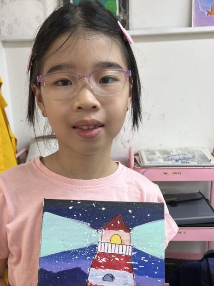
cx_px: 92
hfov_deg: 34.3
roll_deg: +2.2
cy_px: 205
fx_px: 346
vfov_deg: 43.7
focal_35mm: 42
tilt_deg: -21.9
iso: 50
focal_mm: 5.1
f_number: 1.6
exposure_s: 1/100
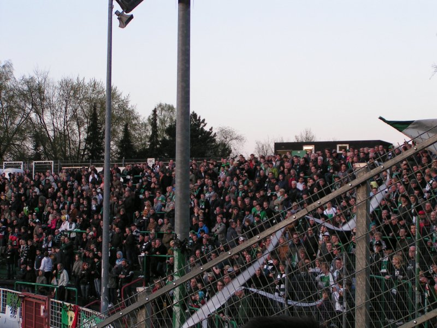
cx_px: 218
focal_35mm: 72
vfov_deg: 20.4
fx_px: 909
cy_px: 164
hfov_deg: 27.0
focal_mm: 11
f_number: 3.2
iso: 80
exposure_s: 1/80
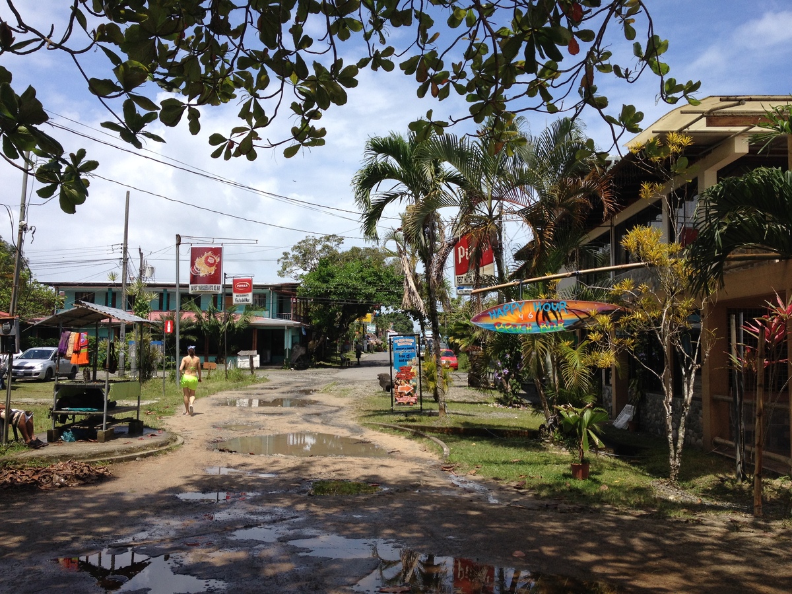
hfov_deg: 52.6
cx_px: 396
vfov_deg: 40.7
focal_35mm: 35
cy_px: 297
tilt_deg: +1.2
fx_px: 801
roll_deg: -0.3
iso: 50
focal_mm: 4.28
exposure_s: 1/1783
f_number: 2.4
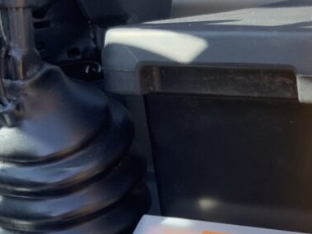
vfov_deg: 18.0
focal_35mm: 78
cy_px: 277
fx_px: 703
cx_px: 290
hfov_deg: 24.2
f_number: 1.8
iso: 16
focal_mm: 3
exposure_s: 1/122
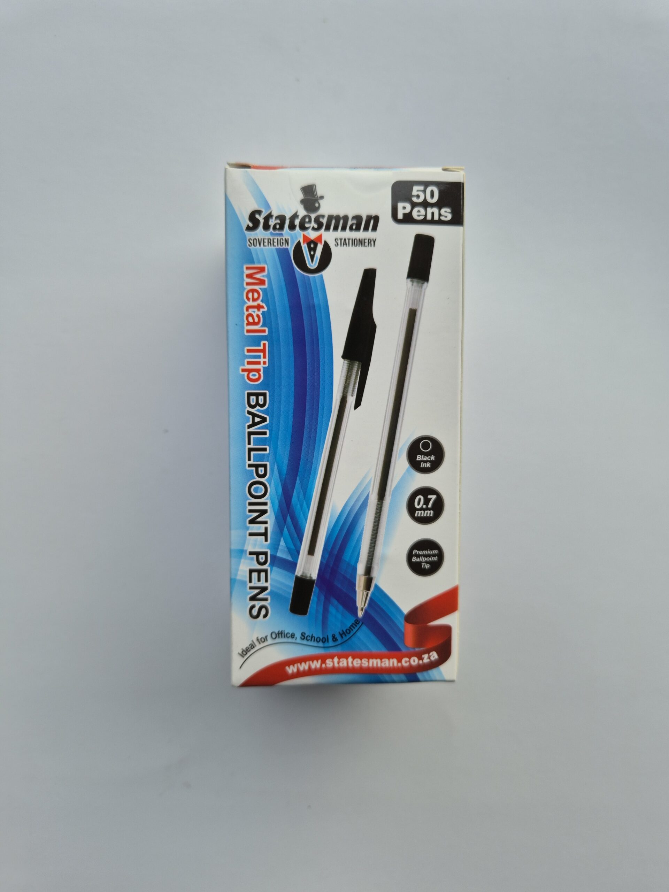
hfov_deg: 58.9
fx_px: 593
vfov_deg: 73.9
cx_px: 334
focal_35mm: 23
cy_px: 446
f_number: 1.8
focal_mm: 5.4
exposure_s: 1/185
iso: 25
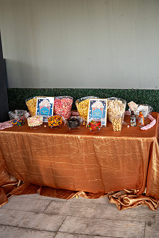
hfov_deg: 53.1
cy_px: 119
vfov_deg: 73.7
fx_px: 159
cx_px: 80
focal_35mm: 24
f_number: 8
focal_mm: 24
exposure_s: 1/80
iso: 125
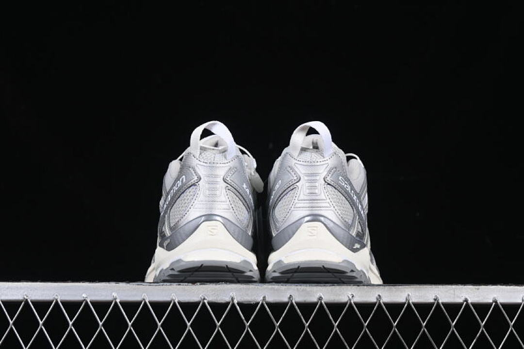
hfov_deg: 27.0
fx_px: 1092
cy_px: 174
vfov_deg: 18.2
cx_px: 262
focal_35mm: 75
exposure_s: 1/80
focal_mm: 50
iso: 160
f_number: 8
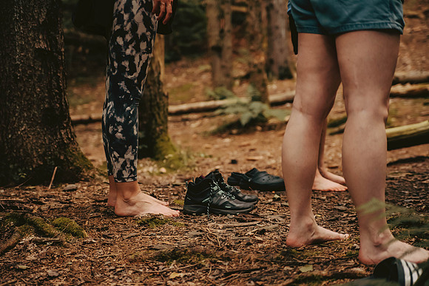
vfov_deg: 18.2
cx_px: 214
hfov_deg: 27.0
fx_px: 894
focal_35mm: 75
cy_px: 143
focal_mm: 75
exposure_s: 1/200
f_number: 2.8
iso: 2500
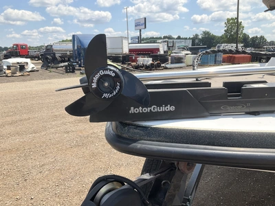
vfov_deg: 48.2
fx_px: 230
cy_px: 103
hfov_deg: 61.7
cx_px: 138
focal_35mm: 29
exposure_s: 1/1412
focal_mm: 3
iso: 25
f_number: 1.8
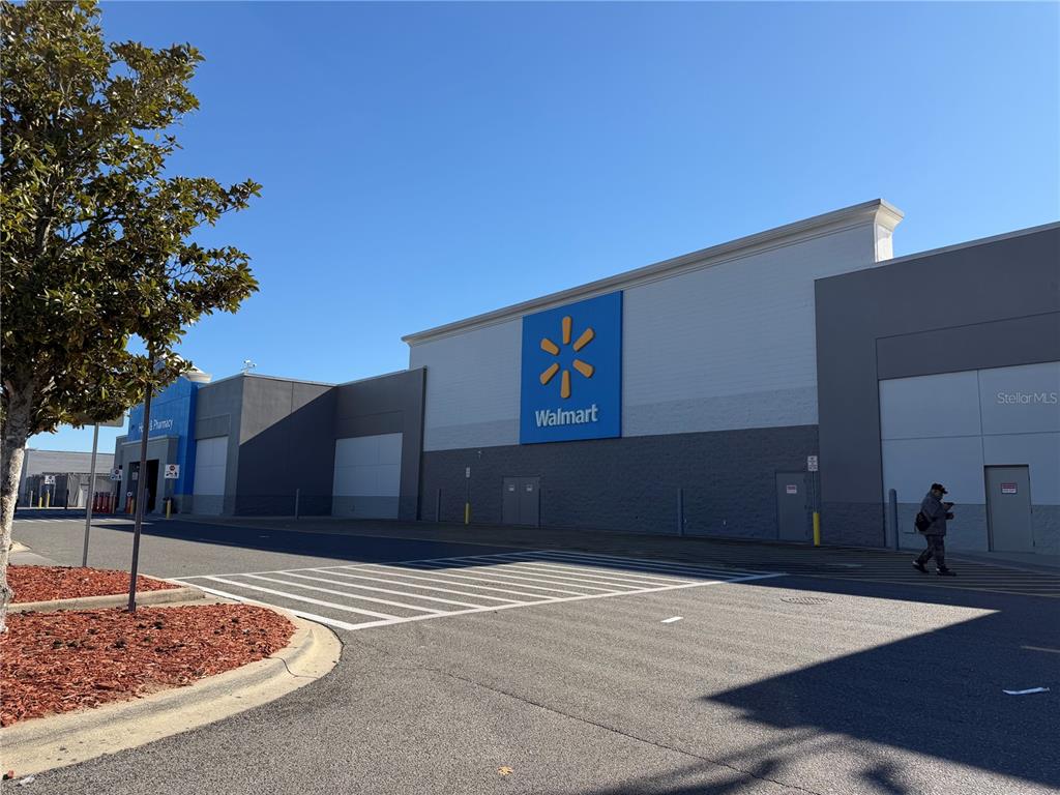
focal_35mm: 24
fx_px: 735
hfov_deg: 71.6
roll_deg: -0.9
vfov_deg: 56.8
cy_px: 398
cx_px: 530
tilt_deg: +7.4
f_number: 1.78
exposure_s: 1/3584
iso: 80
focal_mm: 6.76
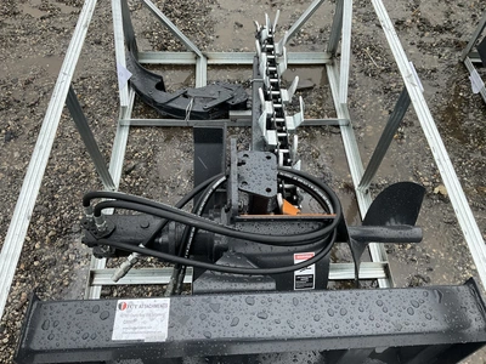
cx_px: 243
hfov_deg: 61.7
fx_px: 407
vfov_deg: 48.2
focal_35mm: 29
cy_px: 182
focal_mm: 3
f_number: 1.8
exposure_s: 1/73
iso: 64
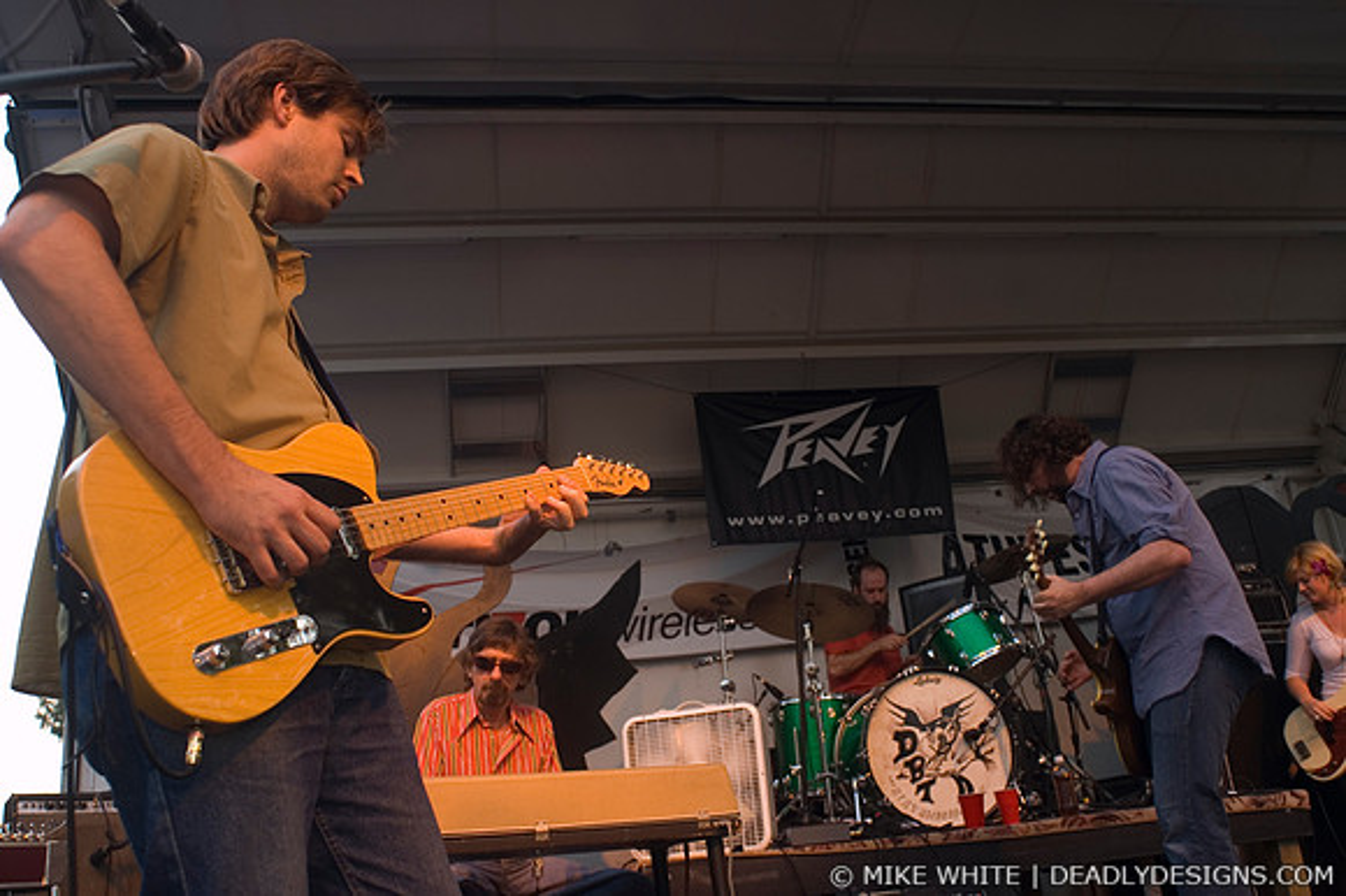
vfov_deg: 43.6
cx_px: 673
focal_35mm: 30
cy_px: 448
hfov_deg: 62.0
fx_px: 1121
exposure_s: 1/125
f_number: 4
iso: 200
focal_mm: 20
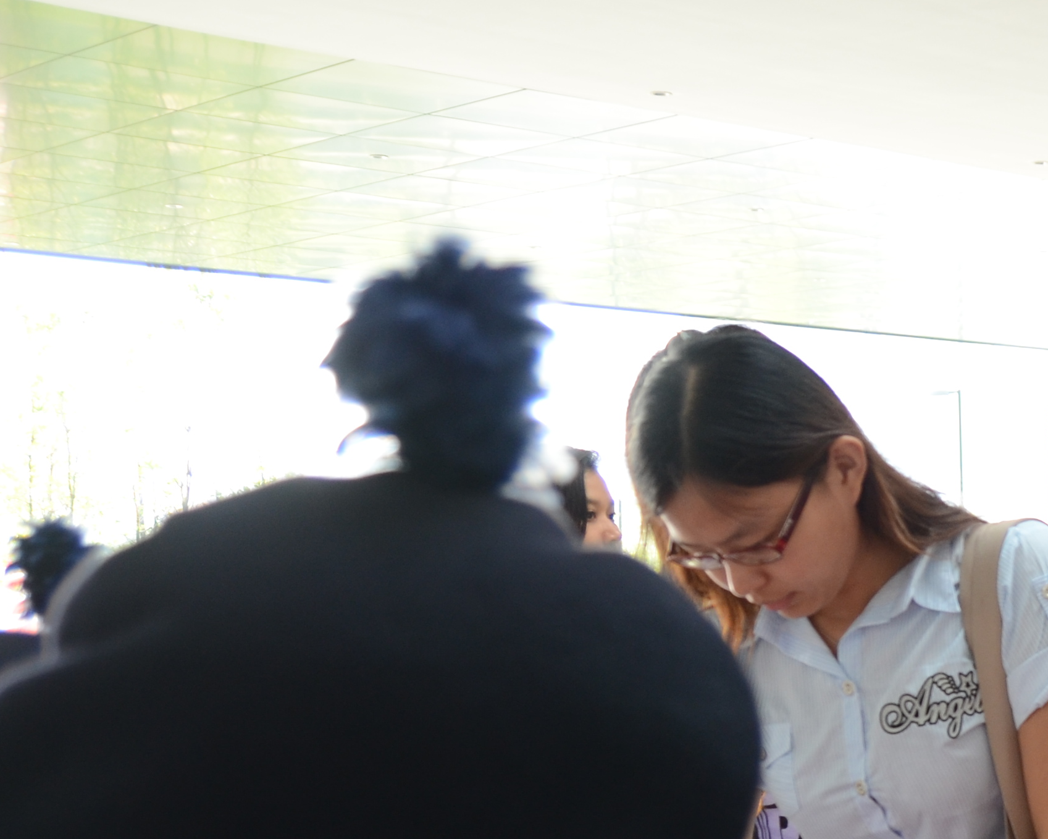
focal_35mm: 69
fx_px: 2152
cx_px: 1321
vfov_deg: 21.3
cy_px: 840
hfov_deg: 24.3
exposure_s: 1/125
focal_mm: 17
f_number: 2.8
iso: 320
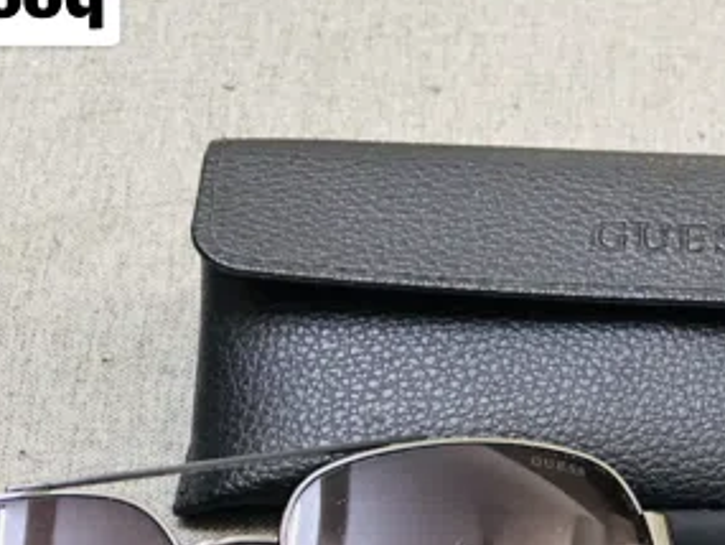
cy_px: 413
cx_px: 504
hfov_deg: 11.4
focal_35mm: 173
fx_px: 3625
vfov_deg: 8.6
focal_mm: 9
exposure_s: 1/34
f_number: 2.8
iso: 500
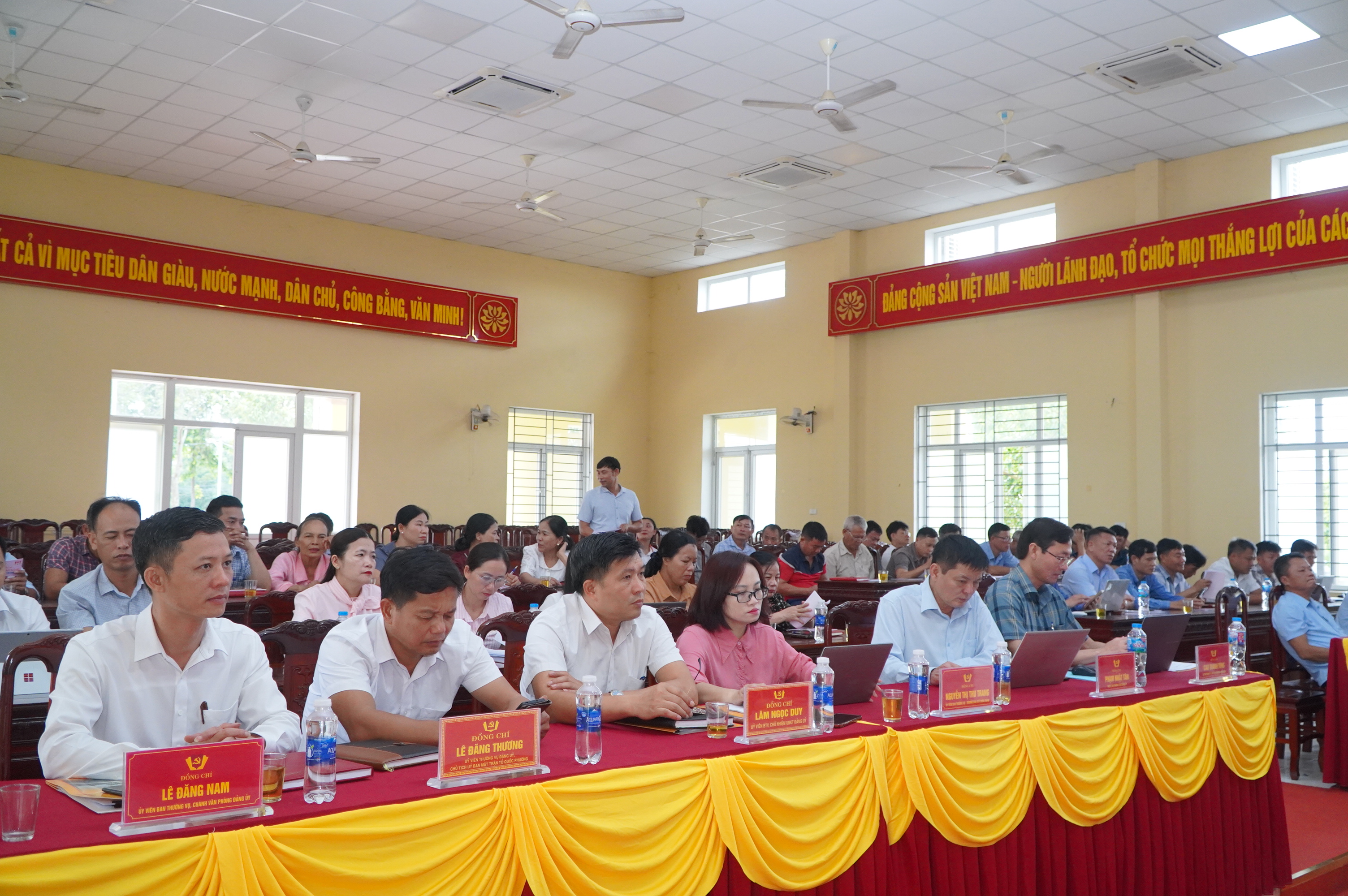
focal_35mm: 30
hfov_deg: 62.0
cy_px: 448
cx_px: 674
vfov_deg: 43.5
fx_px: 1122
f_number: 4
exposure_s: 1/160
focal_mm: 20
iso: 2000
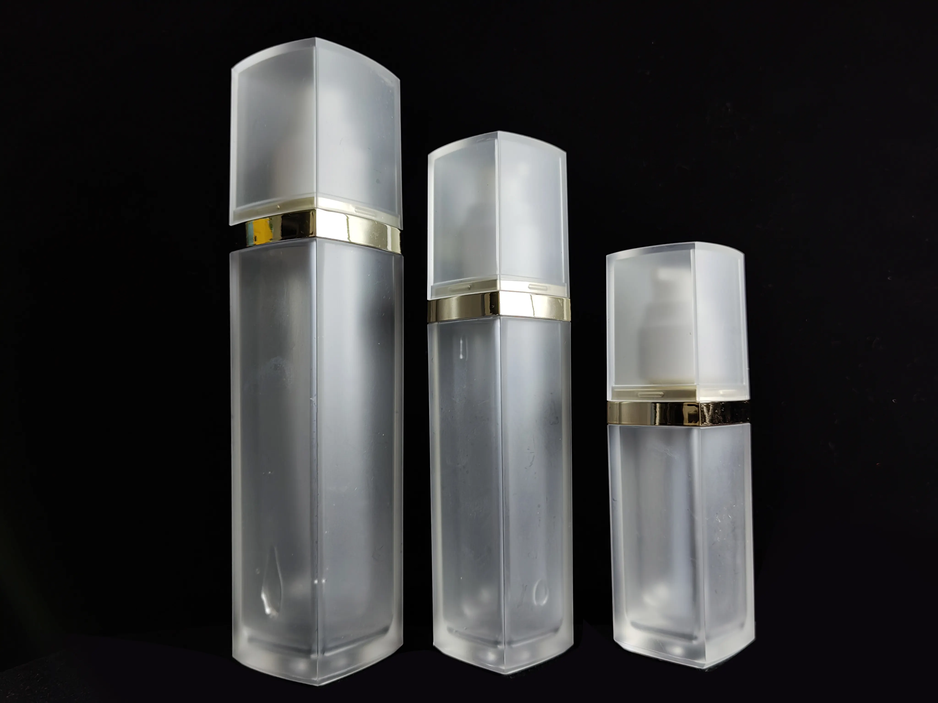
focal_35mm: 27
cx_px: 469
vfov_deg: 51.4
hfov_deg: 65.3
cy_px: 352
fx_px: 732
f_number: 1.9
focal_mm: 5.52
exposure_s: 1/14.3
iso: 50
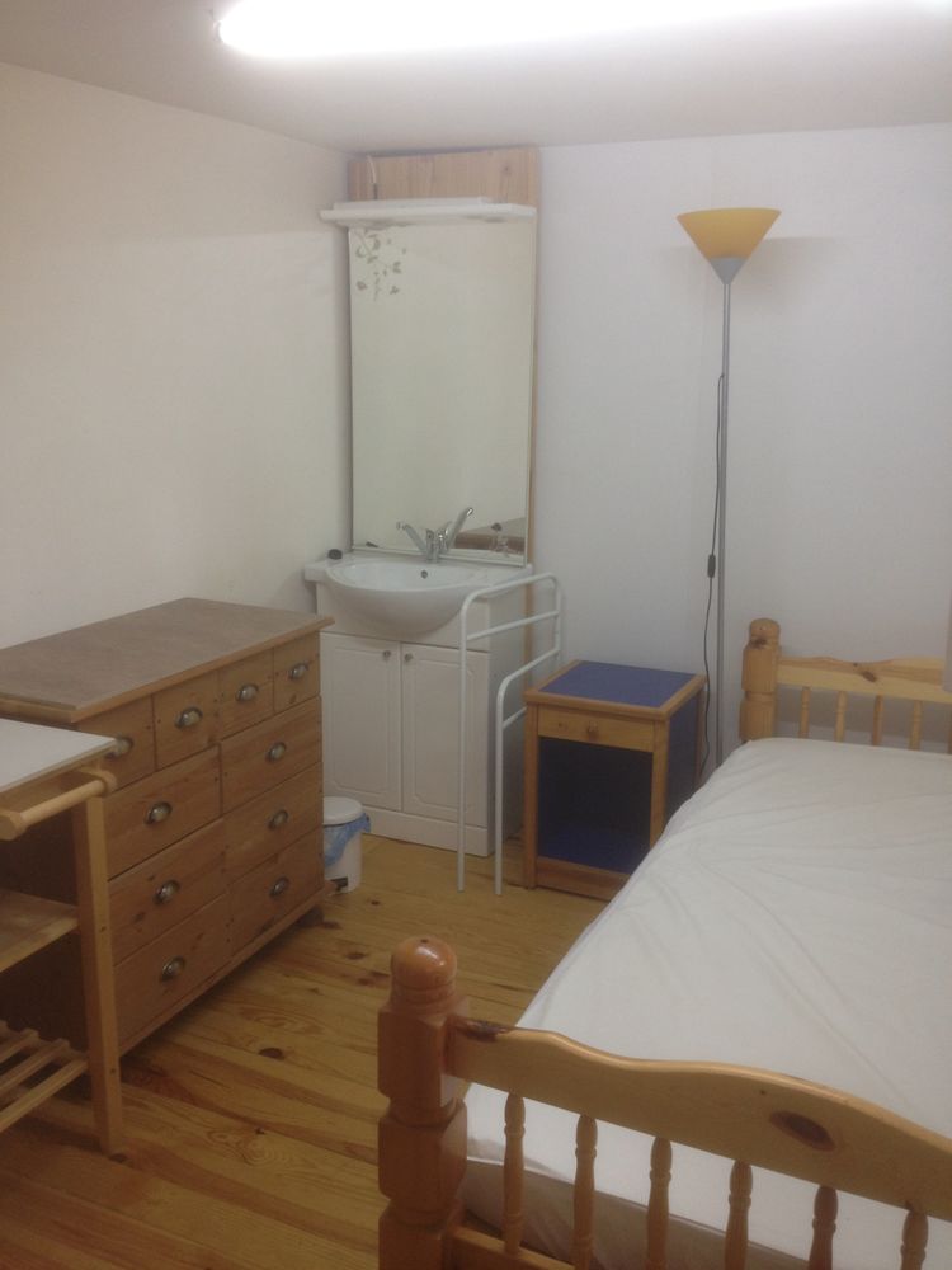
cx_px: 476
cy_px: 635
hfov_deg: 40.7
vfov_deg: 52.6
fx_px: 1283
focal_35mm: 35
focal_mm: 4.28
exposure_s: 1/20
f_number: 2.4
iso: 64
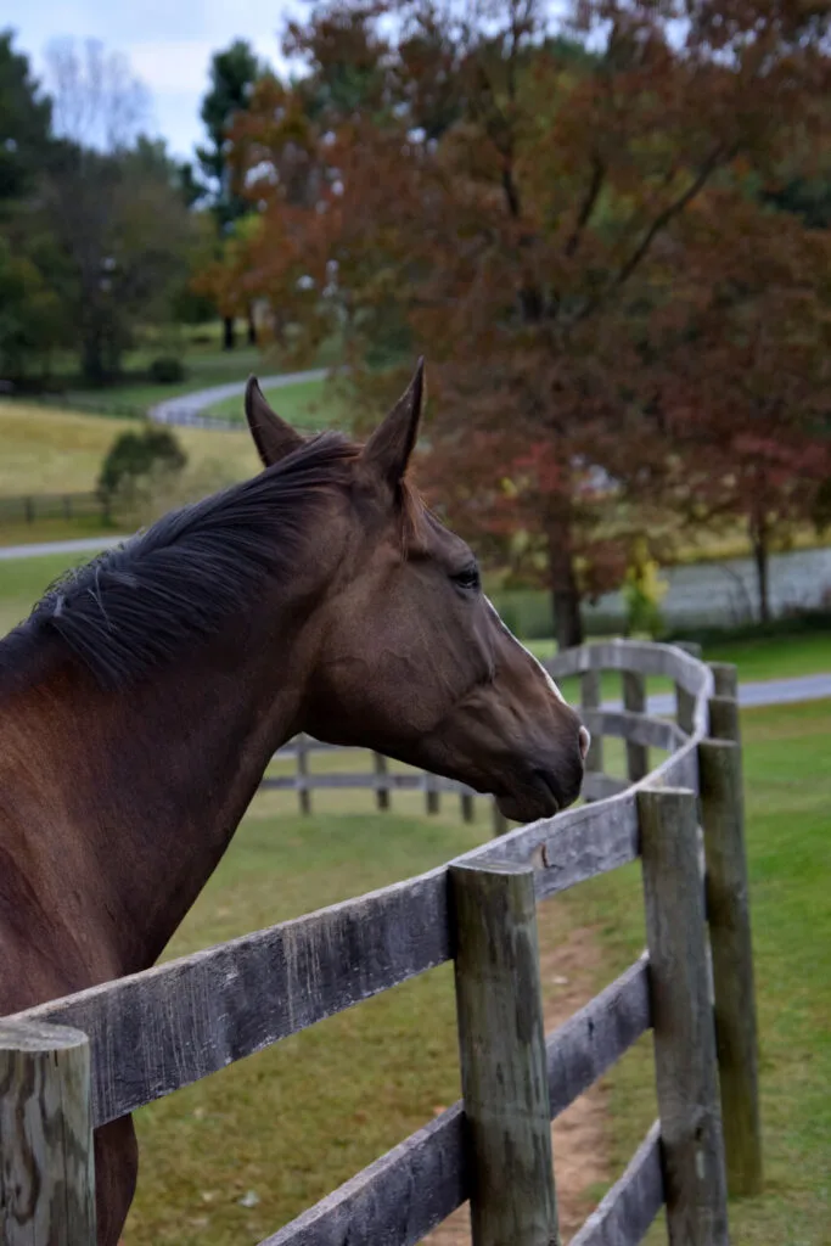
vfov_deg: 19.5
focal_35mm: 105
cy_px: 623
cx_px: 416
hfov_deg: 13.0
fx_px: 3634
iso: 560
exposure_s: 1/1000
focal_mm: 70
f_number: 4.5
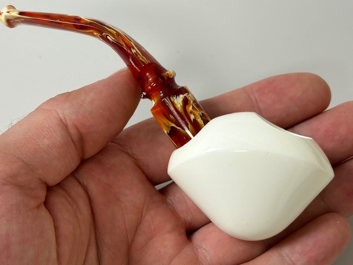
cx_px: 186
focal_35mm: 69
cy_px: 128
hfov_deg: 28.2
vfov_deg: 21.3
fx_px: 704
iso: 80
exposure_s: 1/66
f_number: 1.78
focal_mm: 6.86
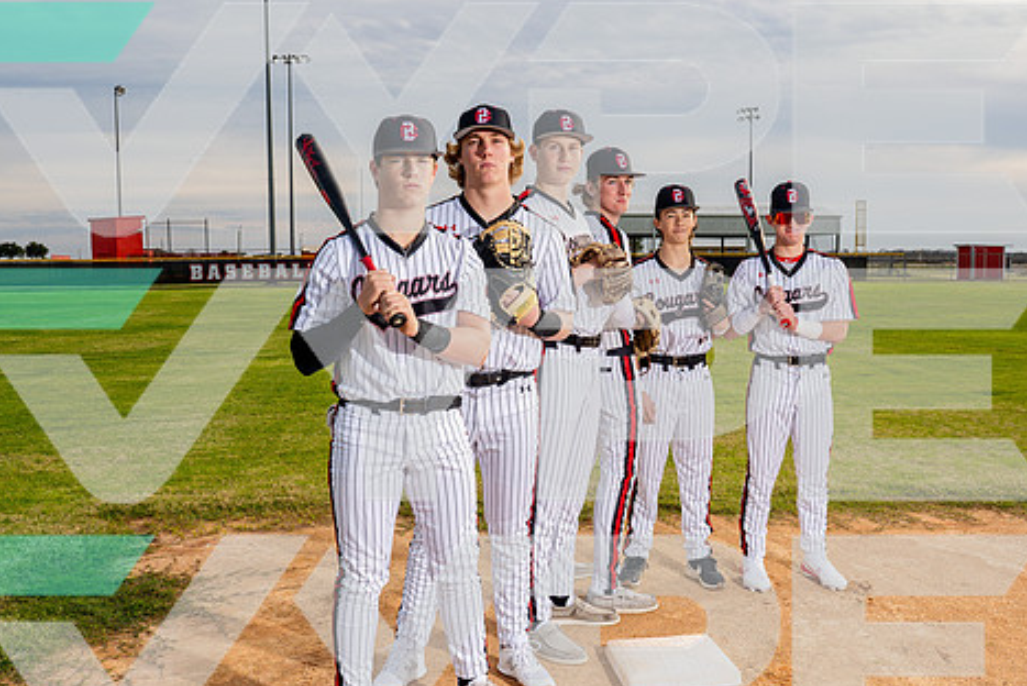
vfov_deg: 36.9
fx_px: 1028
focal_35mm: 36
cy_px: 386
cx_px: 493
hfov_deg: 53.1
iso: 100
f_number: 8
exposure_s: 1/250
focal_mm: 29
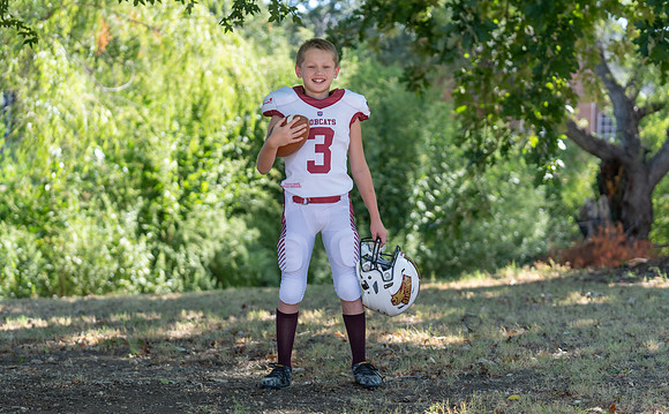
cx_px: 328
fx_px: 1579
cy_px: 221
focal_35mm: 87
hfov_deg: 23.9
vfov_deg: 14.9
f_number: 2.8
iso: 125
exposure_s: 1/320
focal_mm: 78
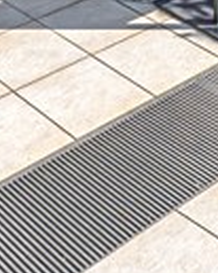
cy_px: -401
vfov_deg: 13.2
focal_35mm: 104
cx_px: 133
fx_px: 840
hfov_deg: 14.8
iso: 64
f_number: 8
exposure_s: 1/125
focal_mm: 14
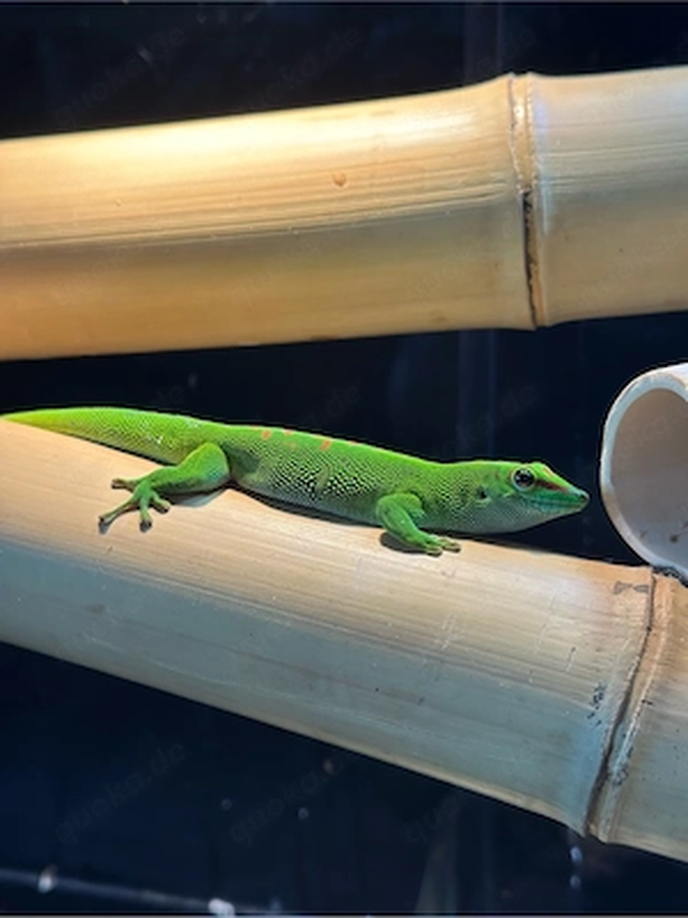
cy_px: 459
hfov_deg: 30.3
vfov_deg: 39.7
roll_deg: +0.6
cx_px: 344
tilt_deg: -14.6
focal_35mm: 48
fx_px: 1272
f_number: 1.78
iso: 100
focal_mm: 6.86
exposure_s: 1/50
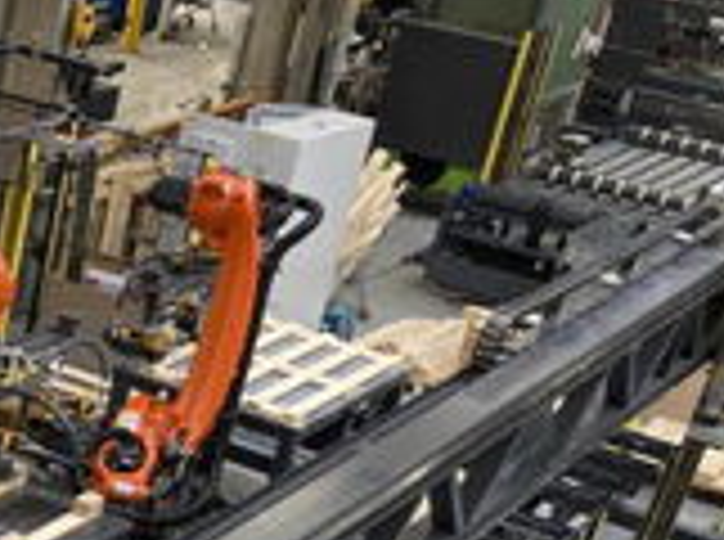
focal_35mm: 87
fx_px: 1816
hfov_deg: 20.2
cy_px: 801
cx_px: -283
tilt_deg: -33.4
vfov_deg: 15.6
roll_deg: -5.9
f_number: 1.8
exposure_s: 1/50
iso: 80
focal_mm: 3.99
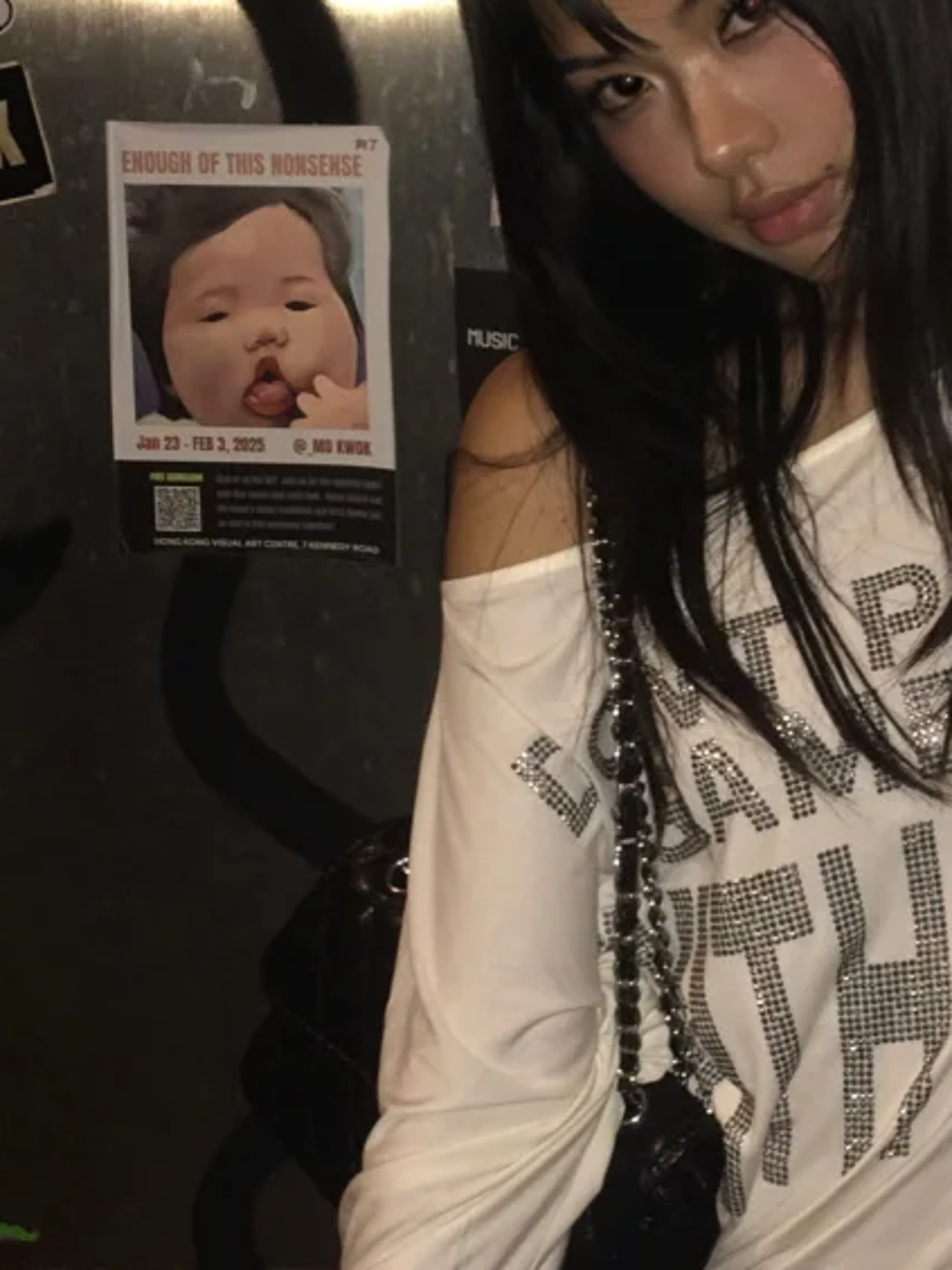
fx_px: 2714
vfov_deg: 26.2
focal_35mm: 74
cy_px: 477
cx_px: 862
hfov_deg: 19.5
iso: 64
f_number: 2.2
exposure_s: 1/16
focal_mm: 4.15
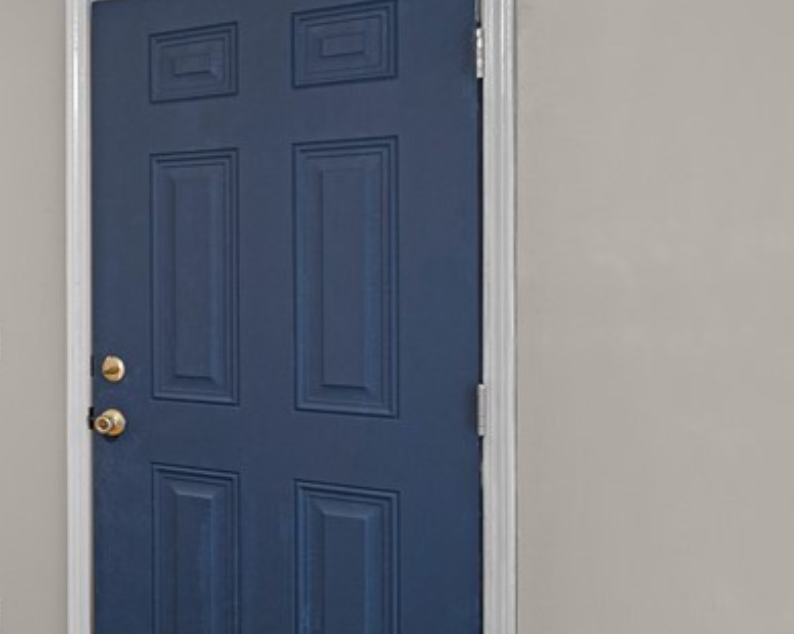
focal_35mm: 43
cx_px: -165
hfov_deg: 34.1
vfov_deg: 34.6
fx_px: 1017
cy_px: 269
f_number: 7.1
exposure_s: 1/2.5
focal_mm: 11
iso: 250
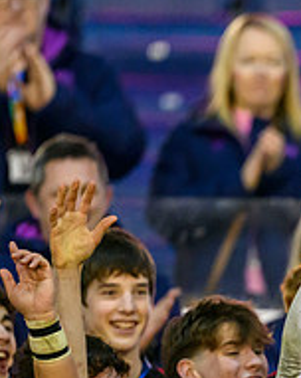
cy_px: 331
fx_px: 12769
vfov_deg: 1.7
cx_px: 525
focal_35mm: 1143
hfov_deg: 1.3
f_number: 3.2
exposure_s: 1/320
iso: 10000
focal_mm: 400
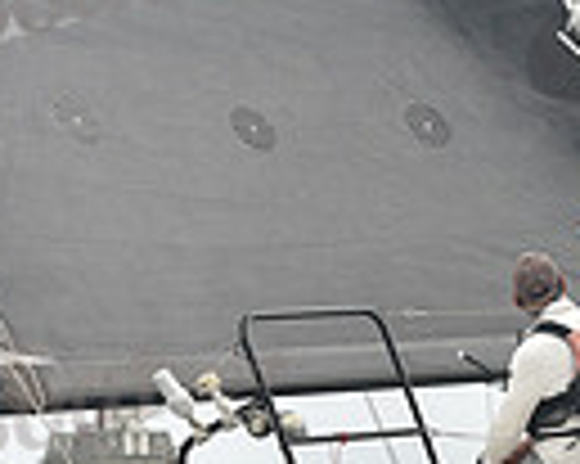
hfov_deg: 6.5
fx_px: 5077
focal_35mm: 296
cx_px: 526
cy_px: 601
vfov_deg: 5.2
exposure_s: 1/500
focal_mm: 70
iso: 250
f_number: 4
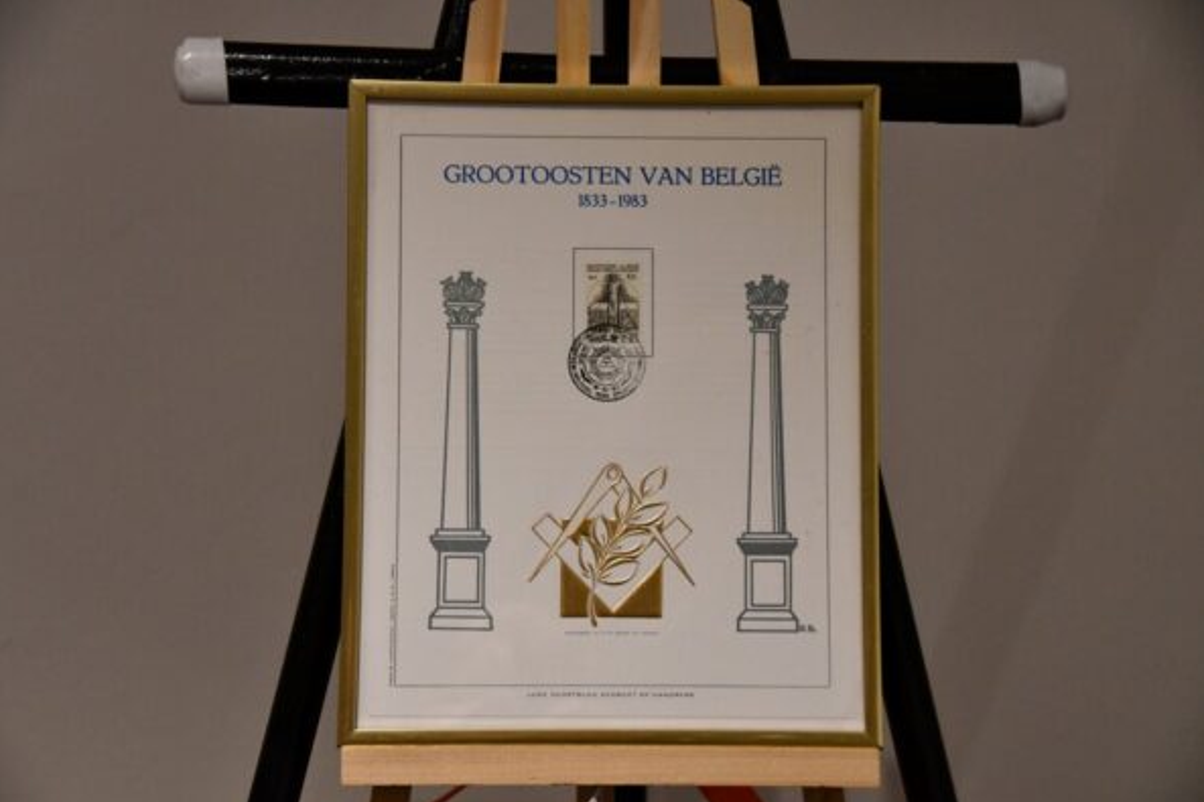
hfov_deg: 23.9
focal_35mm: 85
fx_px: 2842
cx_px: 605
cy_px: 404
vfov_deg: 16.1
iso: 2500
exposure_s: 1/125
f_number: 4.8
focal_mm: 56
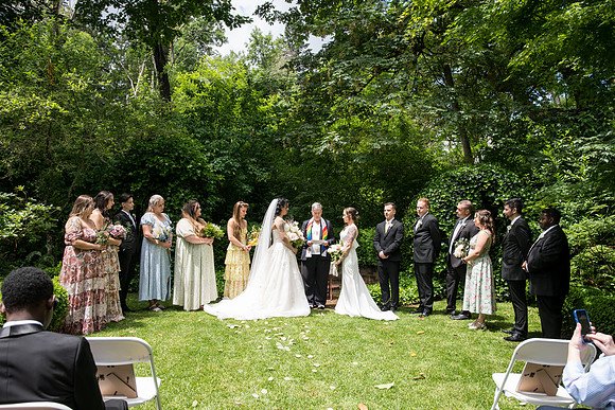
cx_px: 308
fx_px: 513
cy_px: 205
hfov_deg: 61.9
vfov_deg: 43.6
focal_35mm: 30
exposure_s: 1/400
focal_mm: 30
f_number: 5.6
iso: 320
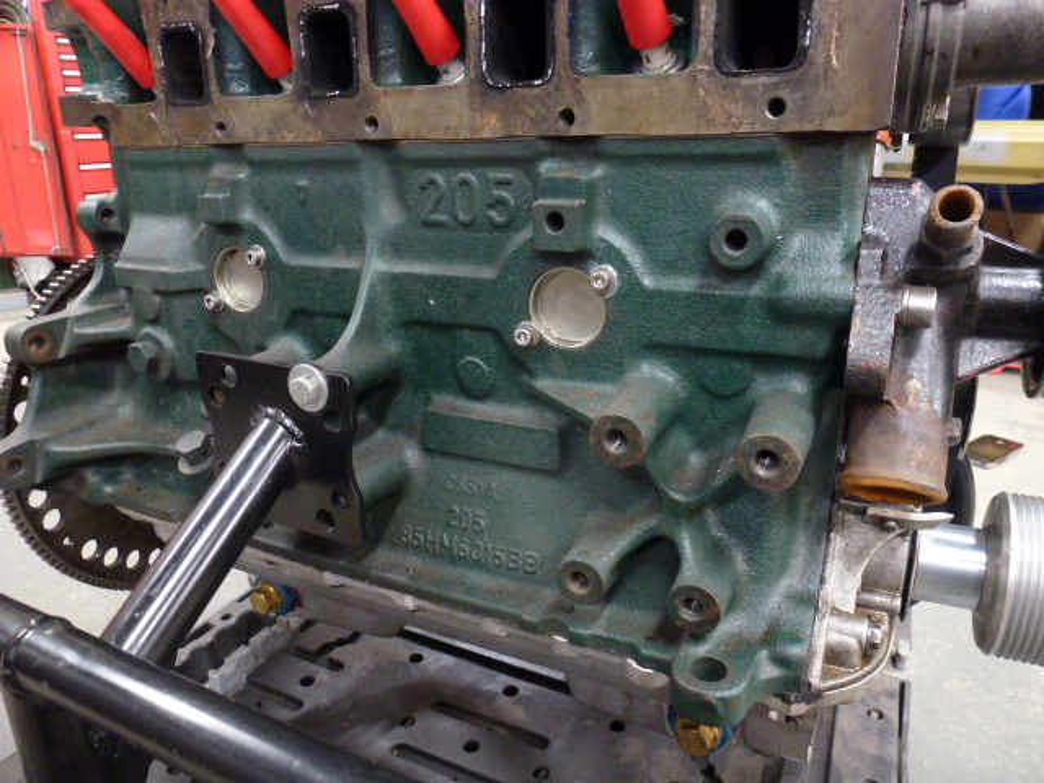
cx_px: 522
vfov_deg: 56.8
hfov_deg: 71.6
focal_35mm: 24
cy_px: 392
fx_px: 724
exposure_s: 1/6
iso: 400
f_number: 3.3
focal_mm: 4.3
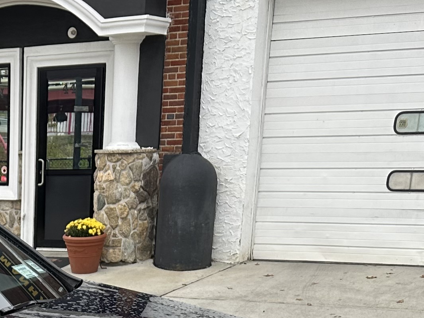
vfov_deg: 14.4
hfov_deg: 20.1
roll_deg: +1.7
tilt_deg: -19.6
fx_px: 1115
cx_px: -90
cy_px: 568
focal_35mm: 91
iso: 64
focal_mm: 6.86
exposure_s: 1/121
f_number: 1.78
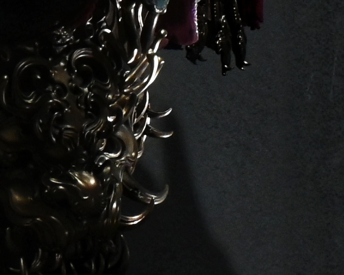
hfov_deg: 7.7
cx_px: -180
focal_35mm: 246
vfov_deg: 6.0
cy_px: -434
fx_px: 2504
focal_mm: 24.5
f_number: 11
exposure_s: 1/4
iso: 1250
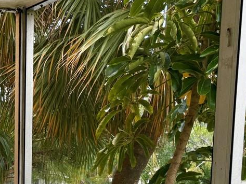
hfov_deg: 21.3
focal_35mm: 88
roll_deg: +0.4
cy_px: 265
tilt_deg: -9.0
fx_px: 626
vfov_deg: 15.6
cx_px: -15
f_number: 1.6
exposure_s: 1/369
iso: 50
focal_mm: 5.96
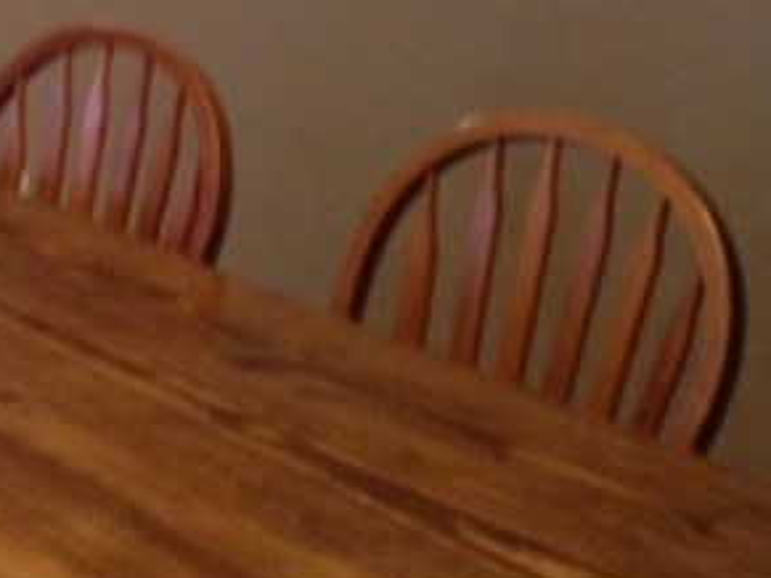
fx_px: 2427
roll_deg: -1.7
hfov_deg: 16.1
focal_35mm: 109
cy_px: -127
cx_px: -480
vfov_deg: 13.2
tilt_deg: -7.5
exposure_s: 1/20
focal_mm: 4.12
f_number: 2.4
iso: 200
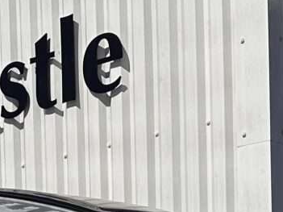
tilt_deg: -3.1
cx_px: -31
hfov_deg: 13.8
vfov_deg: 9.7
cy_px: 448
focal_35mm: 140
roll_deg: +1.8
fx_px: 1144
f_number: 1.78
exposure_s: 1/8197
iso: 80
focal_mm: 6.86
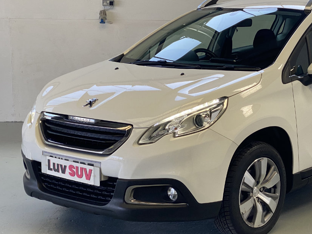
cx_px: 230
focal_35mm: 81
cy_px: 108
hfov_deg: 23.9
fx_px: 730
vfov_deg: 18.2
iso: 32
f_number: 2
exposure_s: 1/122
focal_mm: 6
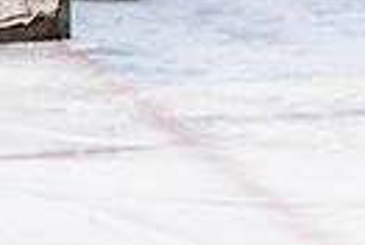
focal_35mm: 464
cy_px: -169
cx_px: 140
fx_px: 4715
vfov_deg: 3.0
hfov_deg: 4.4
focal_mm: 86
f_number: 2.8
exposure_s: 1/1600
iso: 4000
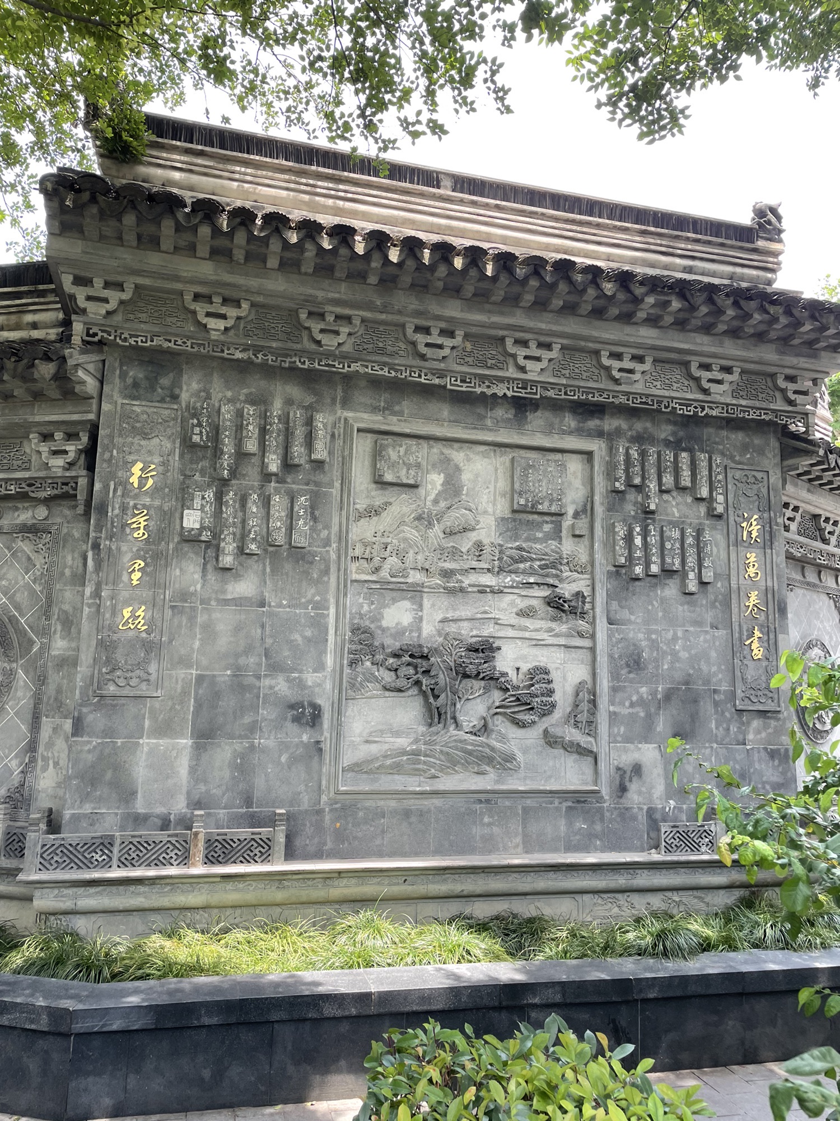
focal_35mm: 26
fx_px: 841
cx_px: 420
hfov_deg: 53.1
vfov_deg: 67.3
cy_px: 560
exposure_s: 1/248
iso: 32
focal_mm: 4.2
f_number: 1.6
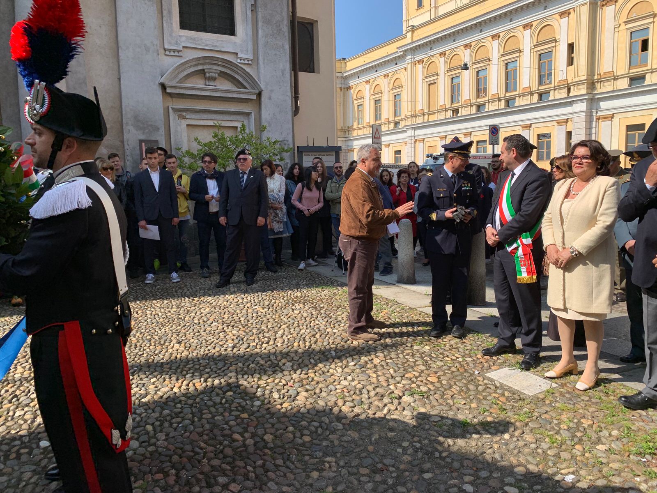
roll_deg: +1.4
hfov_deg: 67.3
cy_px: 246
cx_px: 328
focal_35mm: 26
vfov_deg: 53.1
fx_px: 493
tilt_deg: -7.1
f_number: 1.8
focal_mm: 4.25
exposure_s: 1/1585
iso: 25
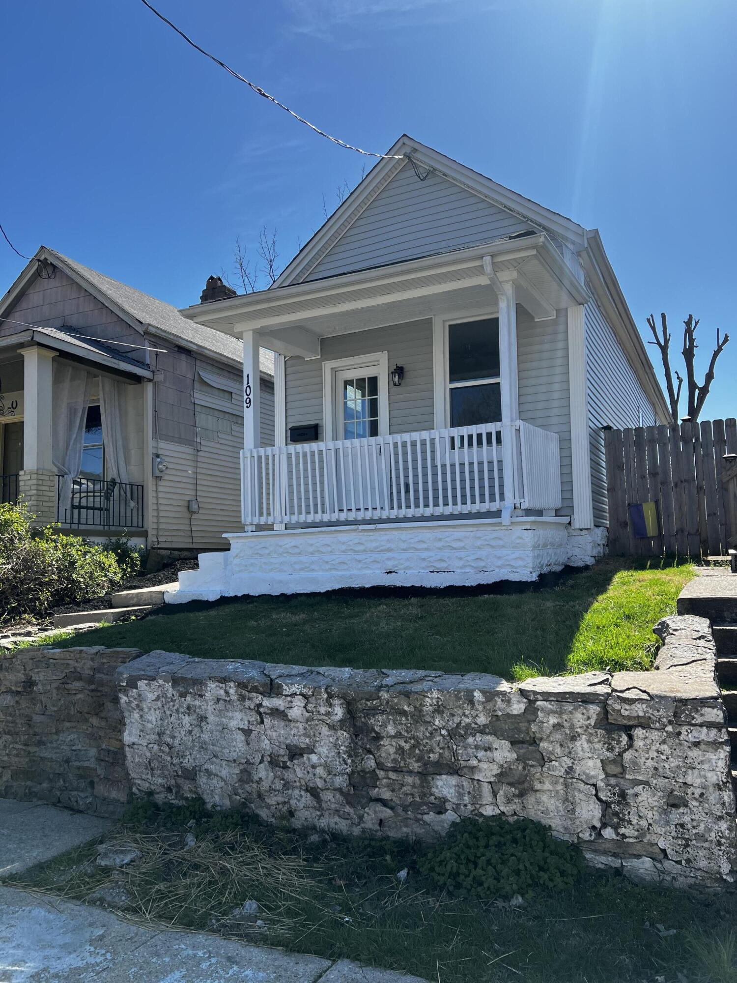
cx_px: 368
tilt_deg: +5.1
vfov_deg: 67.3
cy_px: 492
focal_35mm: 26
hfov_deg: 53.1
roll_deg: +2.1
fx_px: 738
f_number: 1.5
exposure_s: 1/2299
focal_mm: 5.7
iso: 50
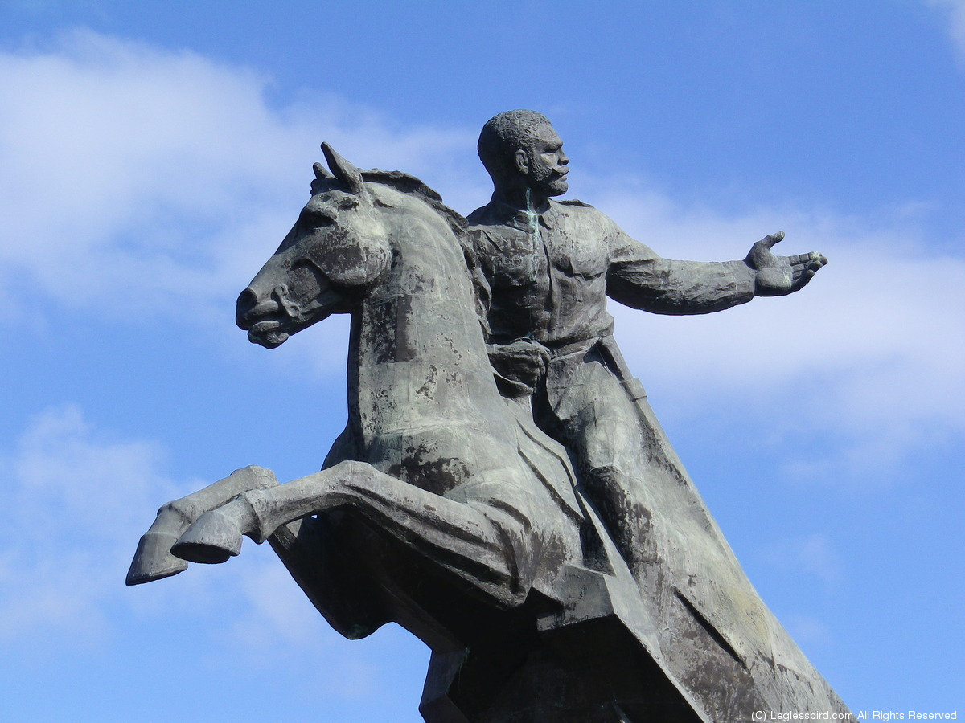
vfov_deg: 12.1
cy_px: 362
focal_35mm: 122
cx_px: 482
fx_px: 3401
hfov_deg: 16.1
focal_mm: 21.6
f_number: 5.5
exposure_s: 1/320
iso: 100
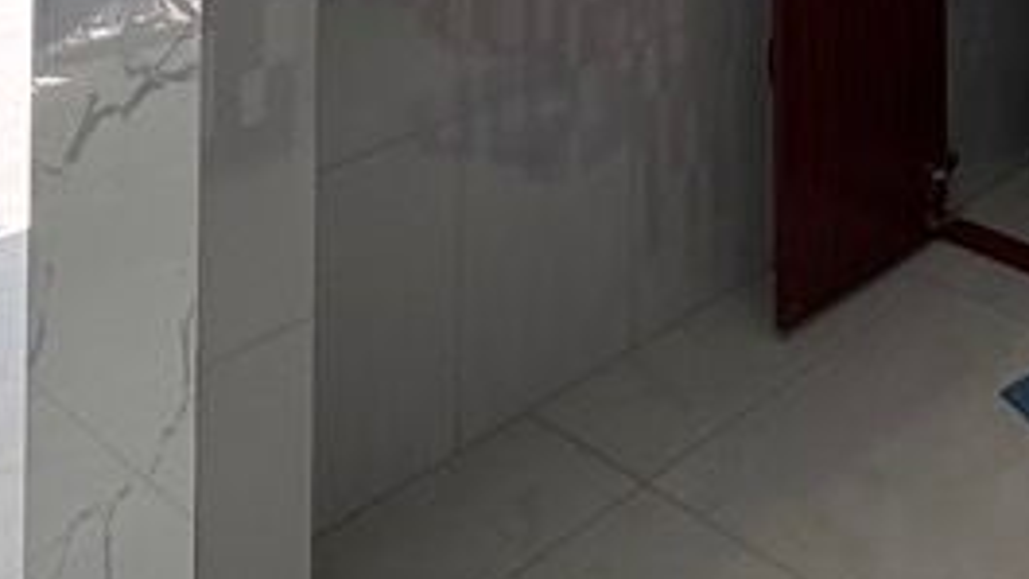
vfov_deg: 15.4
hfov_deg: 32.9
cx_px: 994
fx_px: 1610
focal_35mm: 59
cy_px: -645
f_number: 2.2
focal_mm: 2.22
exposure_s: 1/416
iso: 64
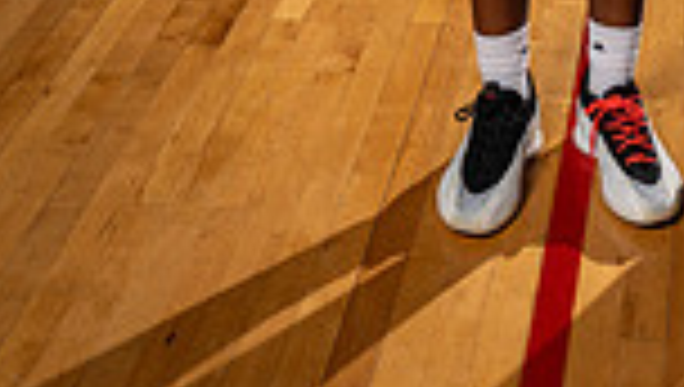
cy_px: -522
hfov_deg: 20.9
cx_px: 652
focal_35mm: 99
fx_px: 1798
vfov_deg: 10.6
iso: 125
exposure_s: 1/250
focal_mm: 32
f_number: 5.6
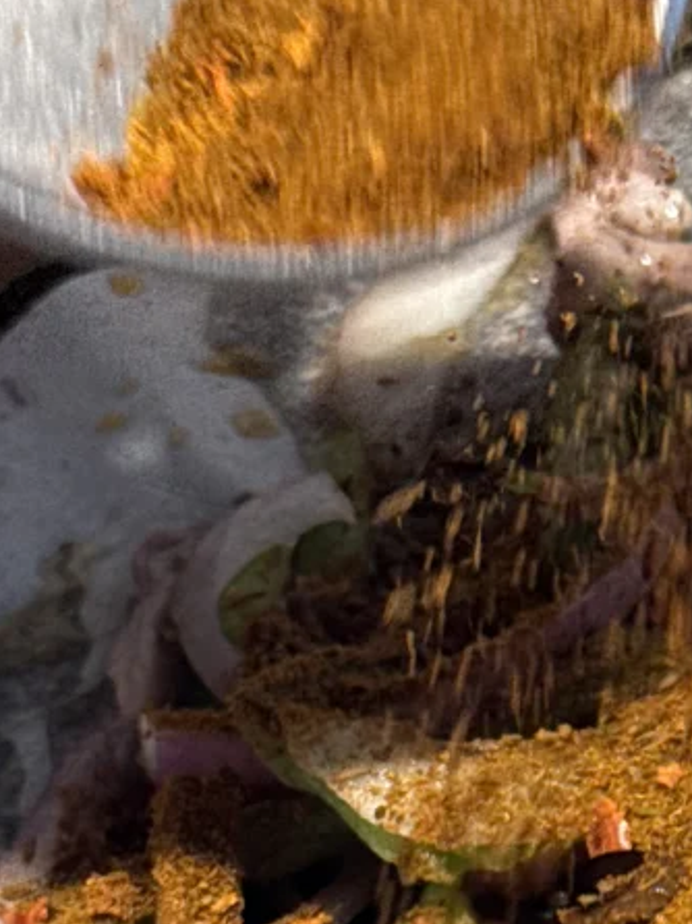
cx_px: 1115
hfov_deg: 9.2
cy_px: 957
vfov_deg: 12.6
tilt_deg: -47.3
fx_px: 4135
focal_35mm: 155
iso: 100
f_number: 1.78
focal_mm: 6.76
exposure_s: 1/59
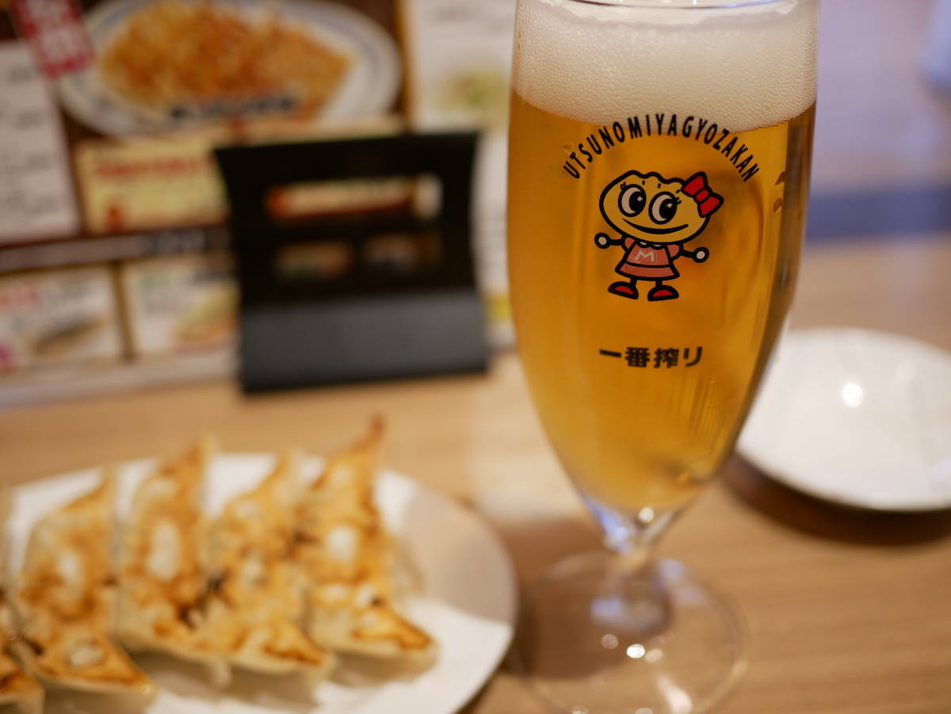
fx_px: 1099
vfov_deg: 36.0
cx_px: 476
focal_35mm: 40
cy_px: 357
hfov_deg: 46.8
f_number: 1.8
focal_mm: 20
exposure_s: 1/100
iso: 200
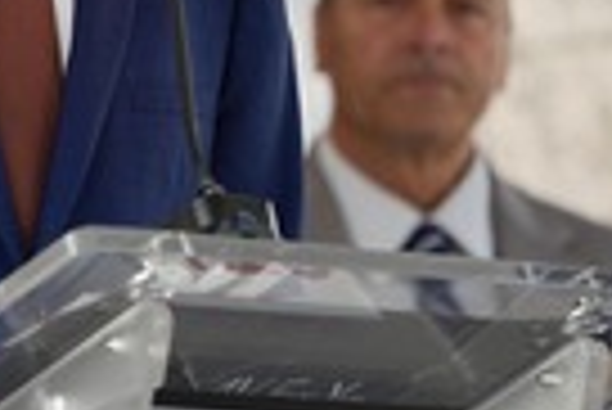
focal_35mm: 716
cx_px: 40
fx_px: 12179
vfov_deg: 1.9
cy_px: 160
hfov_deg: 2.9
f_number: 2.8
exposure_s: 1/400
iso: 100
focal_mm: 174.4
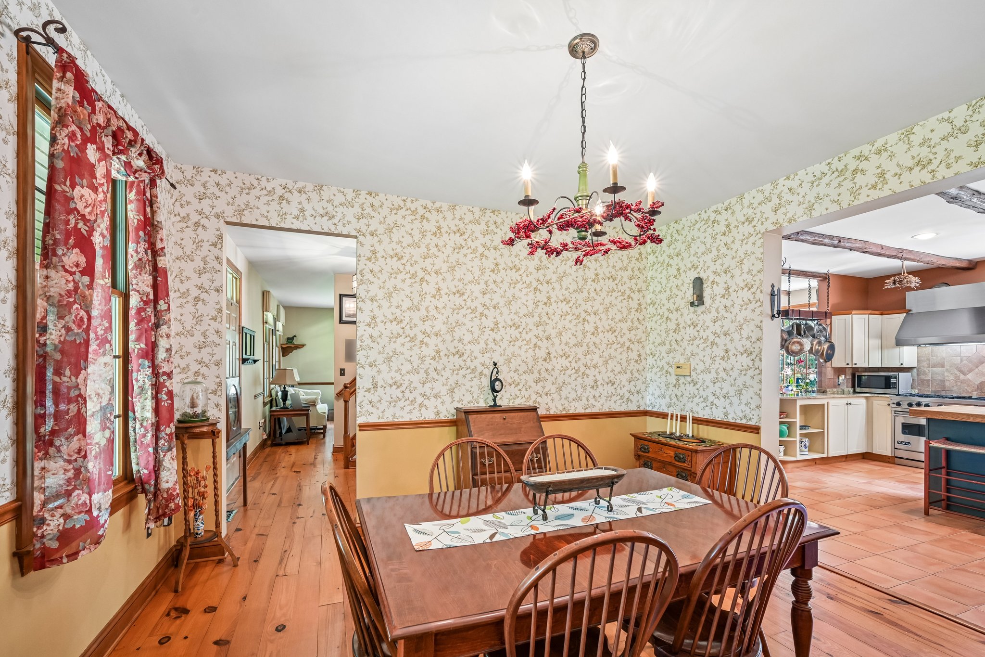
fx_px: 424
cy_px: 328
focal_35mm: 16
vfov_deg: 75.5
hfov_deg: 98.5
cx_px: 492
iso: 800
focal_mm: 15.5
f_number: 8
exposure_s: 1/8
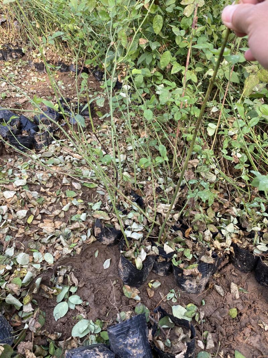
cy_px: 179
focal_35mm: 26
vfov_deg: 67.3
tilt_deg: -35.6
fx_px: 268
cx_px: 134
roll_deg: -10.3
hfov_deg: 53.1
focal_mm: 4.25
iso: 32
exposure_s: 1/175
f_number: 1.8
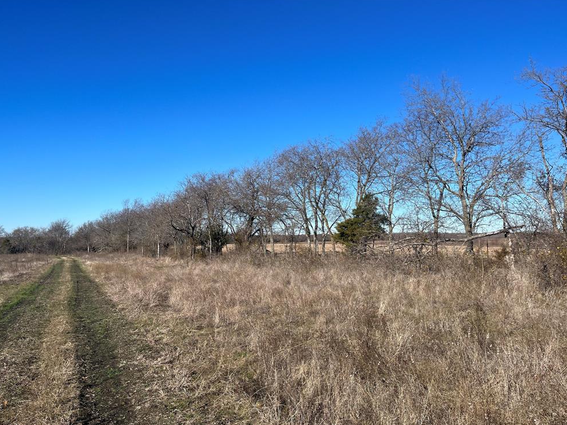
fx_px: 442
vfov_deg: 51.4
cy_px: 218
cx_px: 275
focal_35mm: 27
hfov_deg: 65.3
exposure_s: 1/4310
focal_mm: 5.1
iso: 50
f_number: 1.6
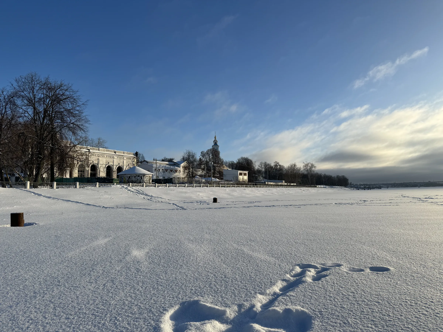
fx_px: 307
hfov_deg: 71.6
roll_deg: +1.3
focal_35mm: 24
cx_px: 222
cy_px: 166
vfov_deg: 56.8
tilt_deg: +5.9
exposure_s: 1/5348
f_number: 1.78
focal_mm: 6.86
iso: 80
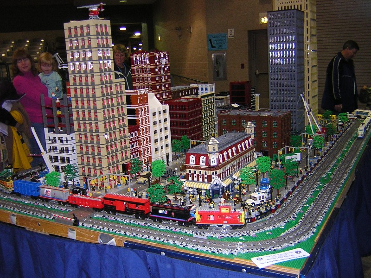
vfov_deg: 39.7
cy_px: 139
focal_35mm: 36
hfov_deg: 51.4
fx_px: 386
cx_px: 186
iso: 294
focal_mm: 4.7
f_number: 2.6
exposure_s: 1/60.1
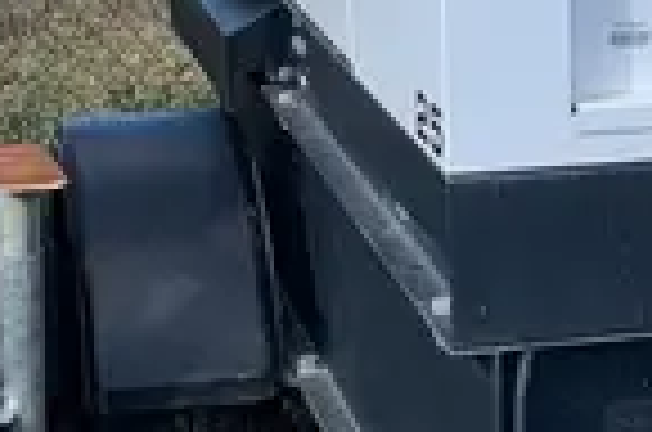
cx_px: 719
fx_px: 2476
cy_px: 209
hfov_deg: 14.6
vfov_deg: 10.0
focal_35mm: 137
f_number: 1.8
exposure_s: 1/1250
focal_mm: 4.25
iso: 25
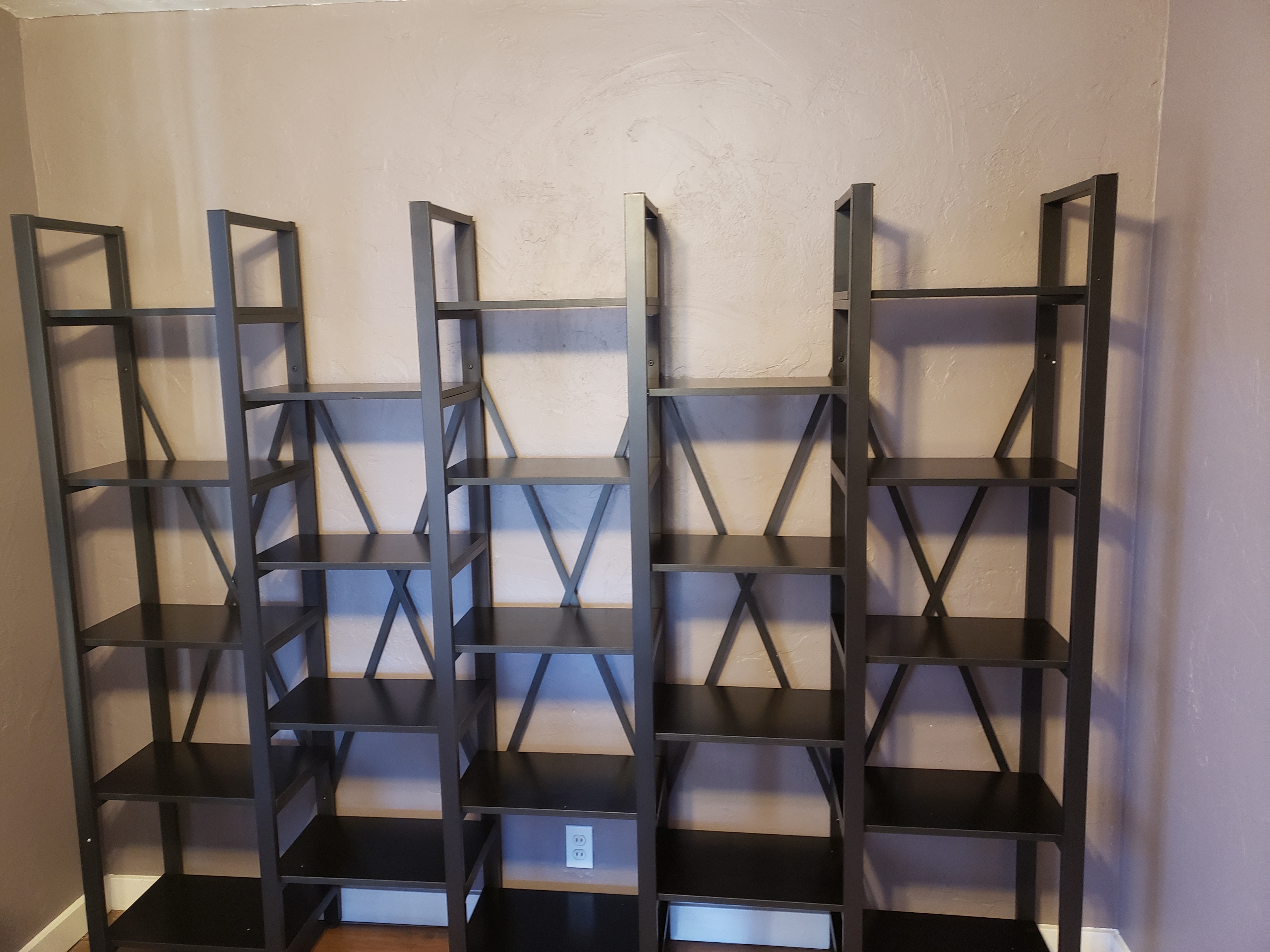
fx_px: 954
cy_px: 476
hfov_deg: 67.3
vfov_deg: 53.1
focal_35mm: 26
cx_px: 635
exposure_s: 1/15
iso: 250
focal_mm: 4.3
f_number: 1.5
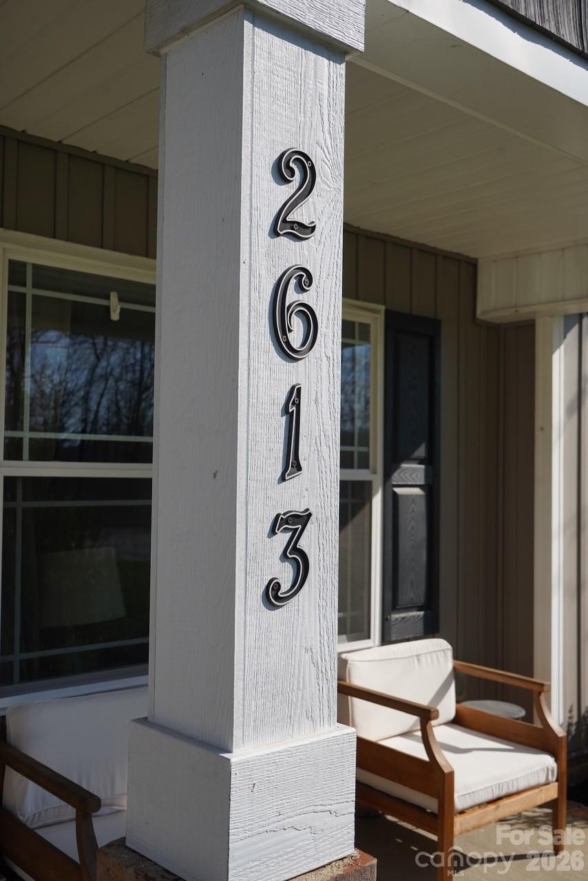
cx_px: 294
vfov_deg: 55.8
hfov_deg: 38.9
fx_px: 832
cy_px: 440
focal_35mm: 34
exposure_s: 1/400
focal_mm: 34
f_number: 6.3
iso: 100
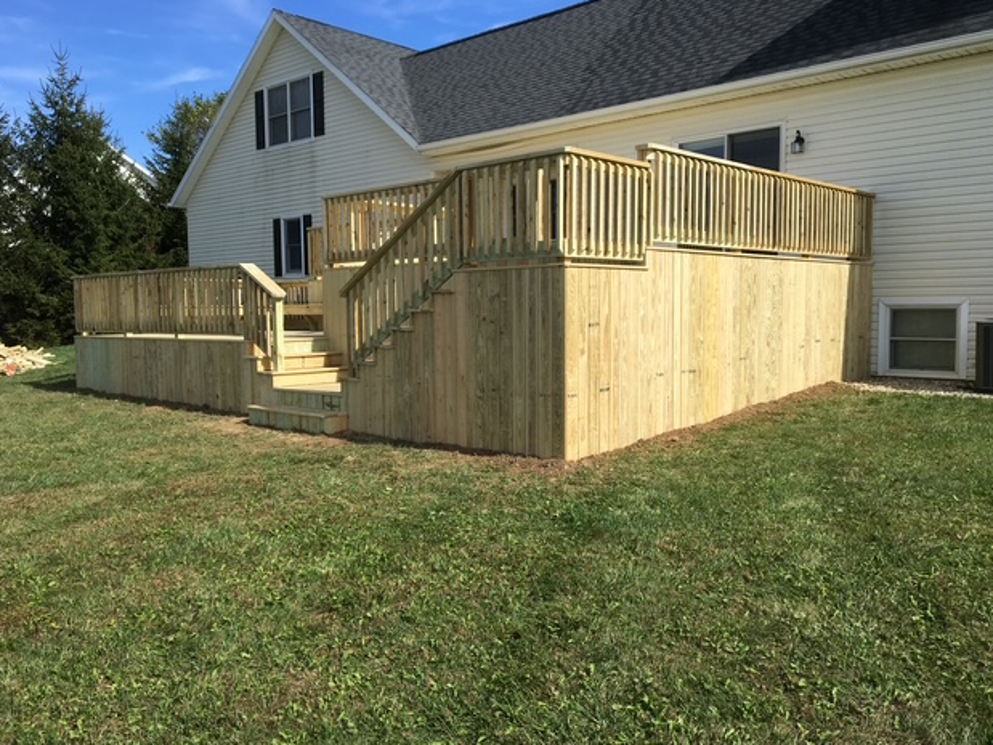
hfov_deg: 60.0
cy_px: 372
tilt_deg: -3.9
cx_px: 494
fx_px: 860
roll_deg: +0.0
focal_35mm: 30
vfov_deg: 46.8
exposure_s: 1/1570
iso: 25
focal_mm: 4.15
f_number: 2.2
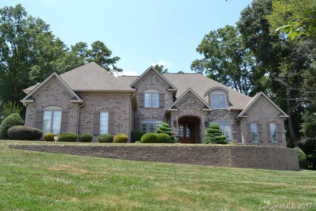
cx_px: 158
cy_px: 106
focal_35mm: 27
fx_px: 237
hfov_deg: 67.4
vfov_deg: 48.0
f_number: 6.3
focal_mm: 18
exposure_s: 1/160
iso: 100
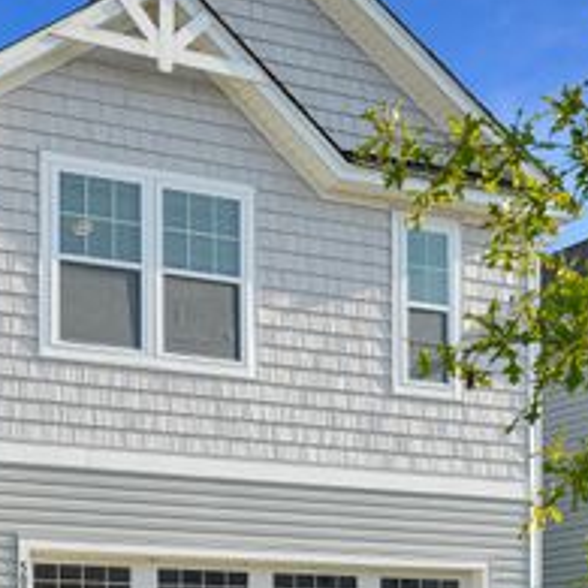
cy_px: 406
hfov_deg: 23.0
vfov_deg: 23.2
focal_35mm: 74
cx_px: 130
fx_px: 1426
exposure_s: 1/250
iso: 80
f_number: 5.6
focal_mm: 34.1
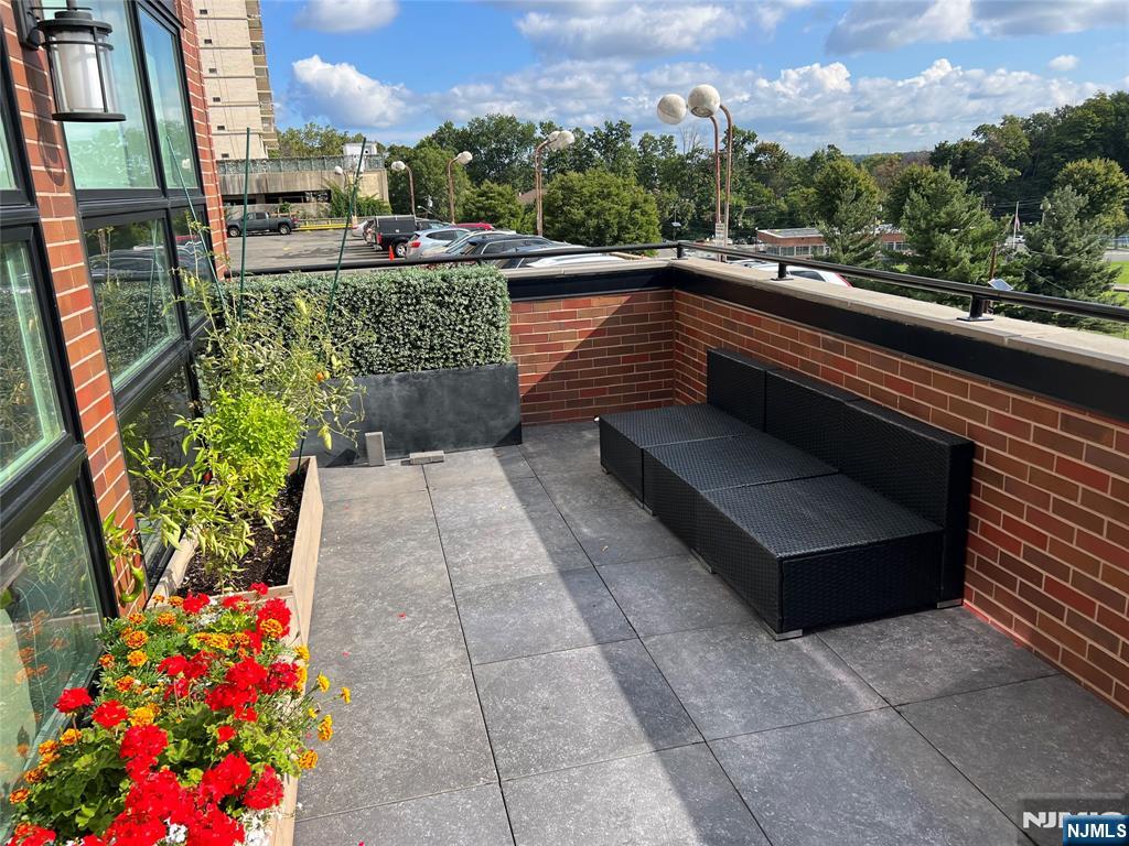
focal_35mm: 26
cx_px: 564
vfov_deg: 53.1
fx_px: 848
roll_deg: +2.5
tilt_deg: -14.6
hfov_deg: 67.3
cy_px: 423
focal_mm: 5.7
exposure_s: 1/2353
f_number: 1.5
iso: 50
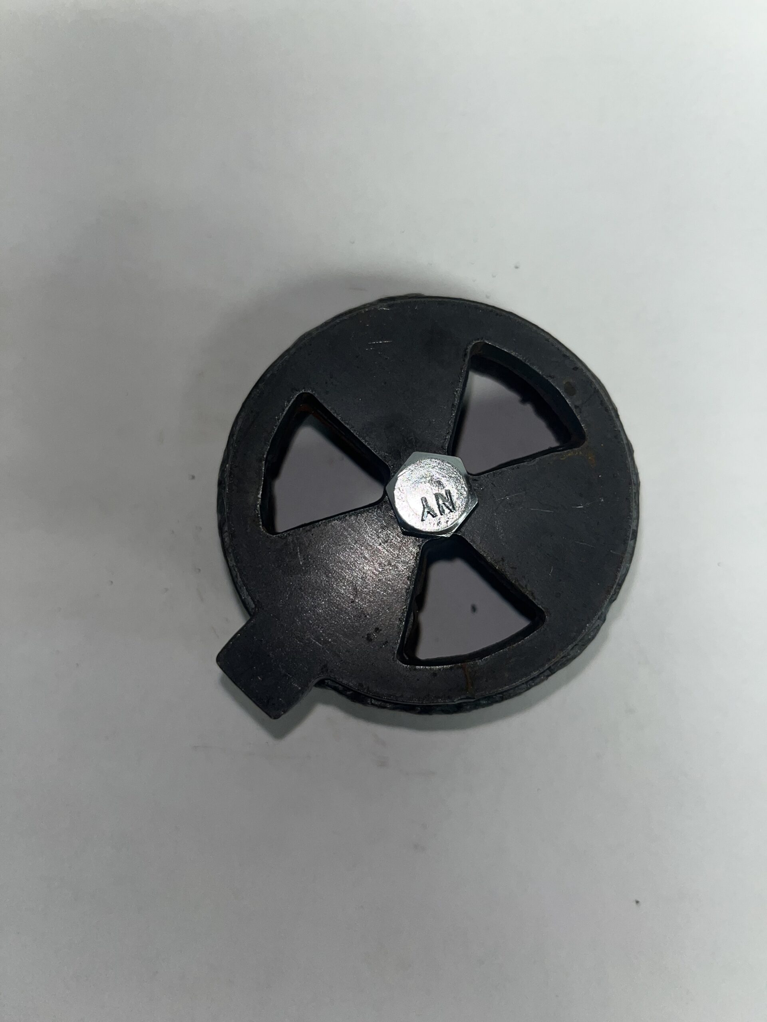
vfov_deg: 67.3
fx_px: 768
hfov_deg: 53.1
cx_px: 384
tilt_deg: -84.1
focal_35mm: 26
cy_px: 511
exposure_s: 1/82
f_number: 1.6
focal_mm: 5.1
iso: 32
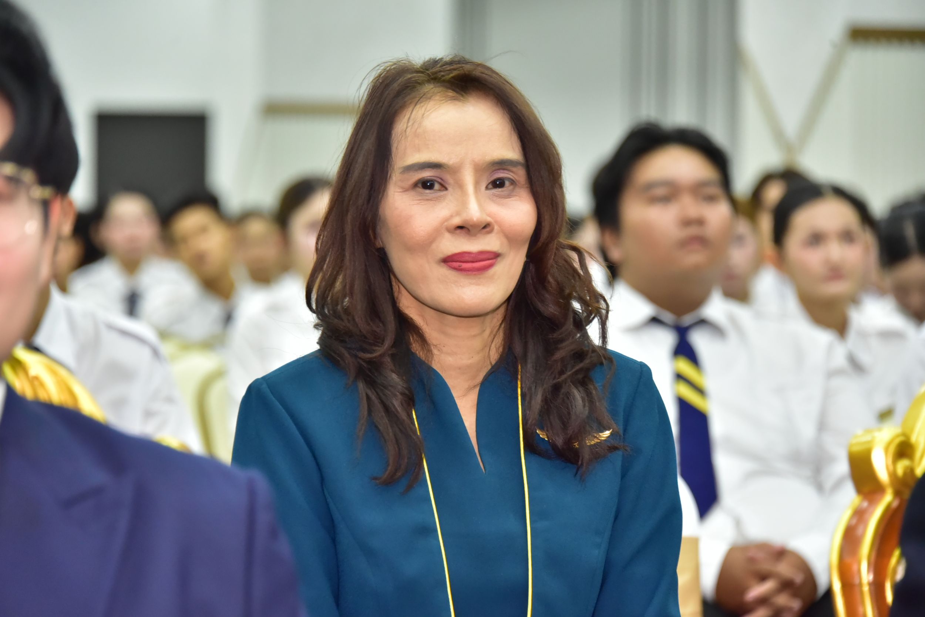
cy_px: 308
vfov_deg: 8.1
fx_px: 4370
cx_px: 462
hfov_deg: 12.1
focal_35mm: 170
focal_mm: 170
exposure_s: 1/200
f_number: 5.6
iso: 4000
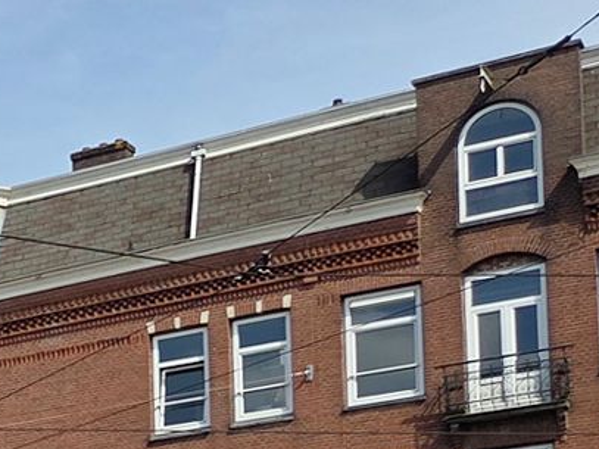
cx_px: -693
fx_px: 1955
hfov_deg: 13.9
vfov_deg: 12.1
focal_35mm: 113
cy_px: 786
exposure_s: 1/5545
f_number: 1.8
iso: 80
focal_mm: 5.4
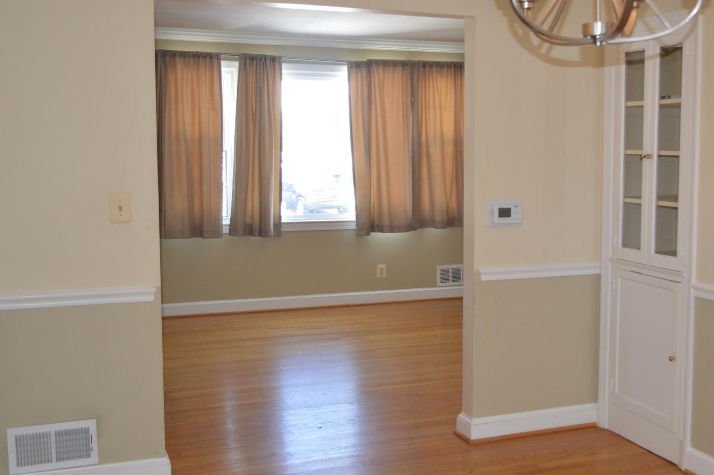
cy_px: 233
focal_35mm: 48
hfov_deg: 40.8
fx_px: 951
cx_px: 459
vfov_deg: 28.0
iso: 400
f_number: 4
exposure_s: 1/100
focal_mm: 22
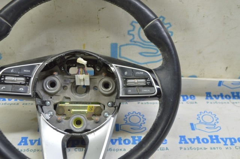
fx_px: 340
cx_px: 120
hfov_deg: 38.9
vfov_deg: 26.4
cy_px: 80
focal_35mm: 51
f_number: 5.6
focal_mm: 34
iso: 400
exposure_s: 1/20
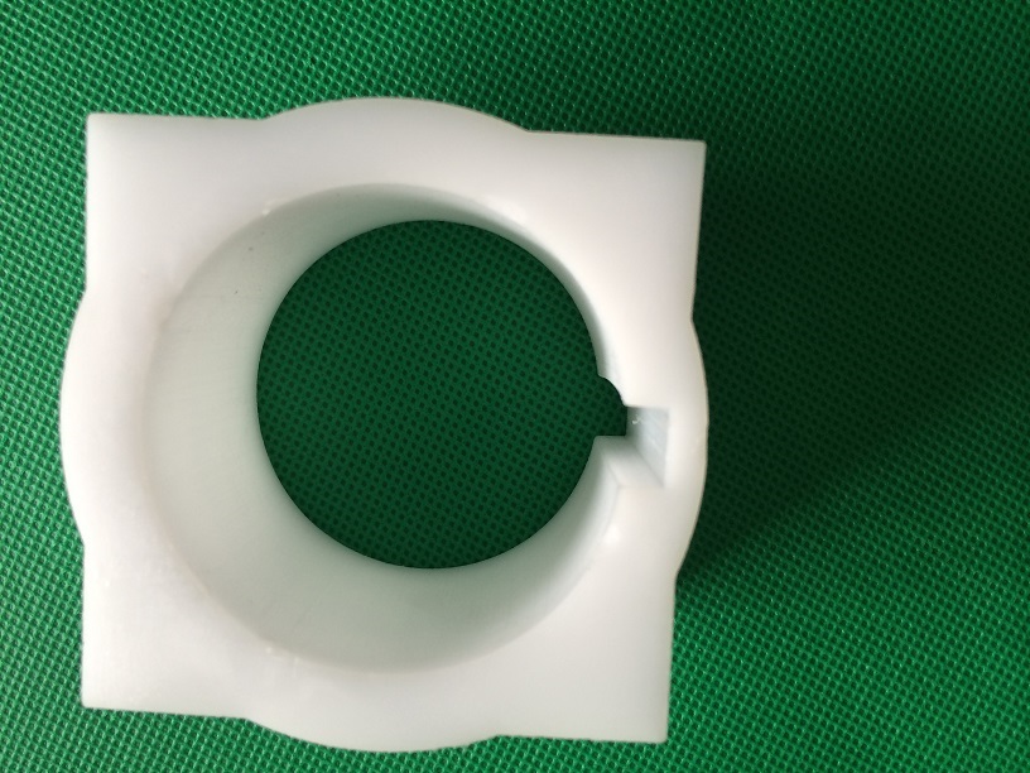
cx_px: 515
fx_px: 893
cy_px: 386
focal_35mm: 30
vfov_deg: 46.8
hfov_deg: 60.0
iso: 50
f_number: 2.2
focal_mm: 4.12
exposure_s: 1/33
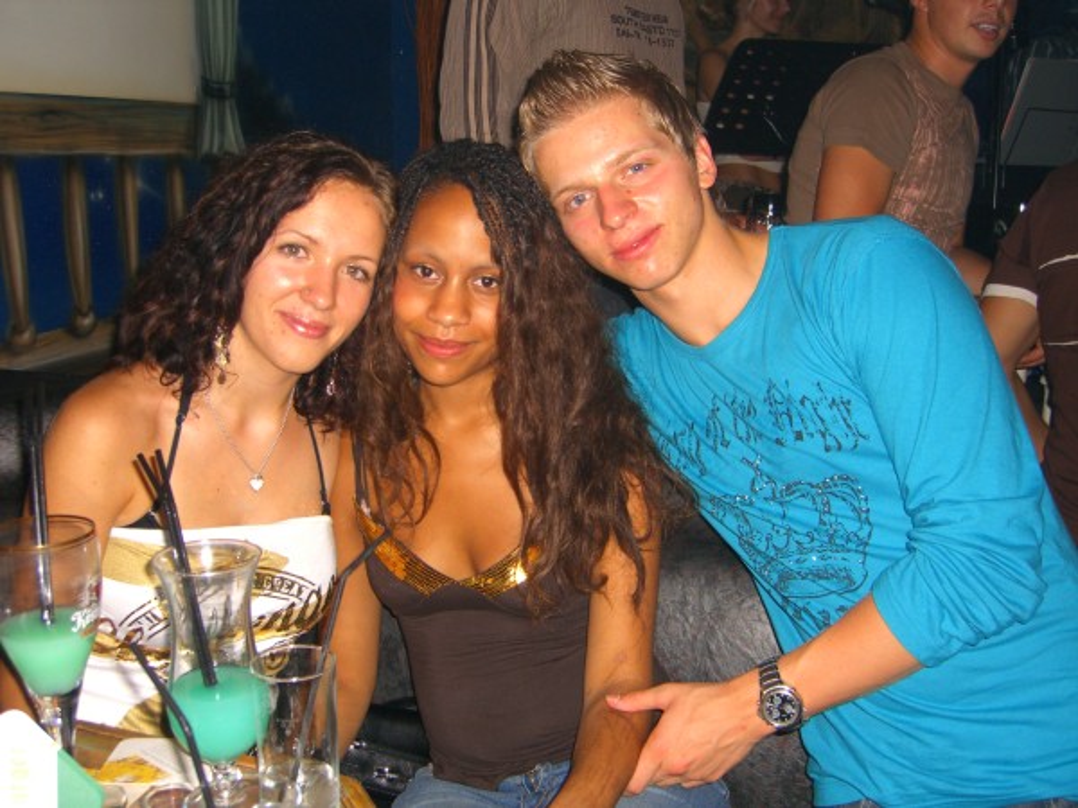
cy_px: 404
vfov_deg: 37.7
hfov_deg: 49.0
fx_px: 1183
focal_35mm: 38
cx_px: 539
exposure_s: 1/60
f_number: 2.8
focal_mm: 7.9
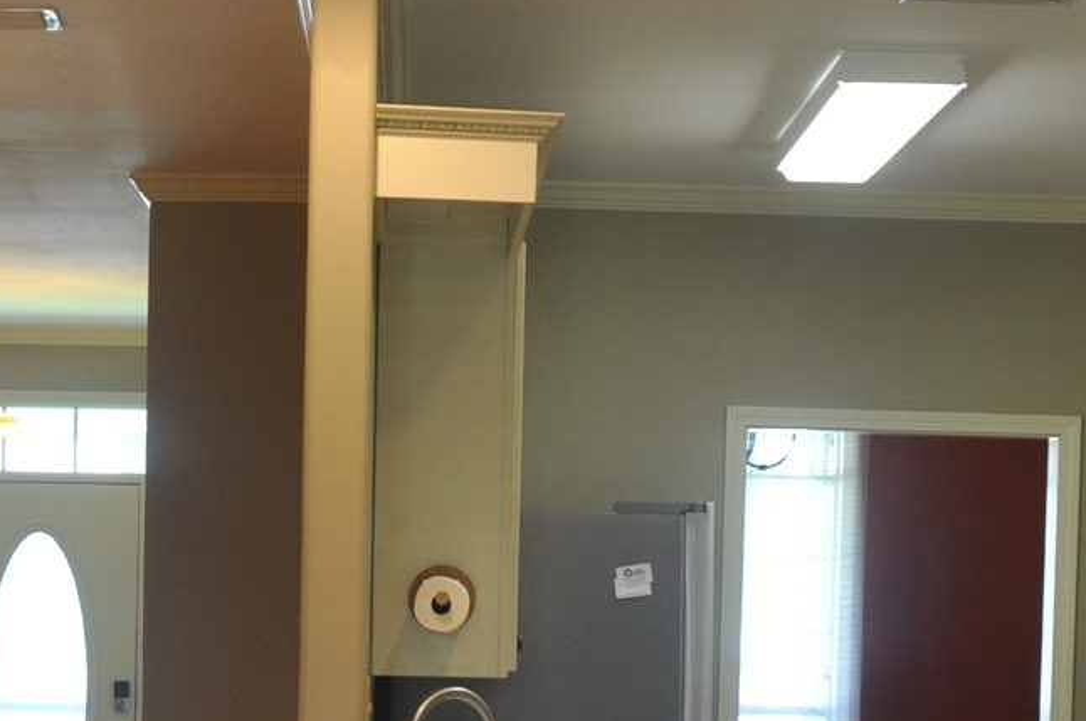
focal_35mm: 91
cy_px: 882
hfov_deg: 22.4
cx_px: 417
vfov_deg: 14.5
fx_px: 2742
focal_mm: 18
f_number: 5.6
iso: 400
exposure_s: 1/30
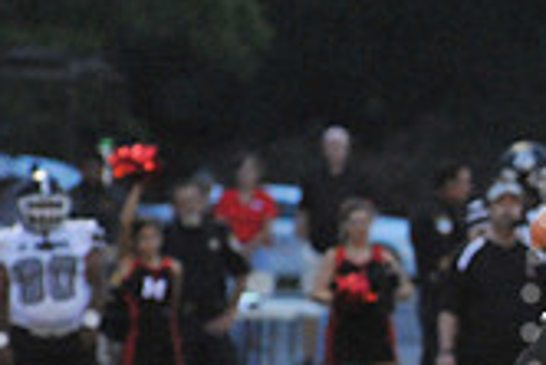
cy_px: 312
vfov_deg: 2.0
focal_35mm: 697
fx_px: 10580
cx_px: 835
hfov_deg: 2.9
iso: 6400
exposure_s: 1/250
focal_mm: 200
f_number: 6.3
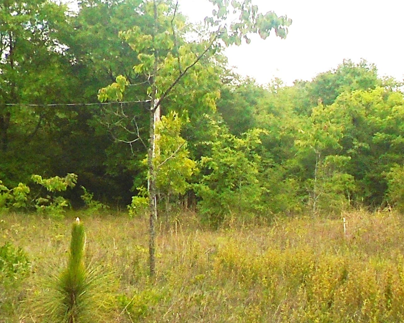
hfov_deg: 36.7
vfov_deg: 29.7
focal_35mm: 51
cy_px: 177
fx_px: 610
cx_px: 207
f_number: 8
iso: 400
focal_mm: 4.6
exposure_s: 1/500
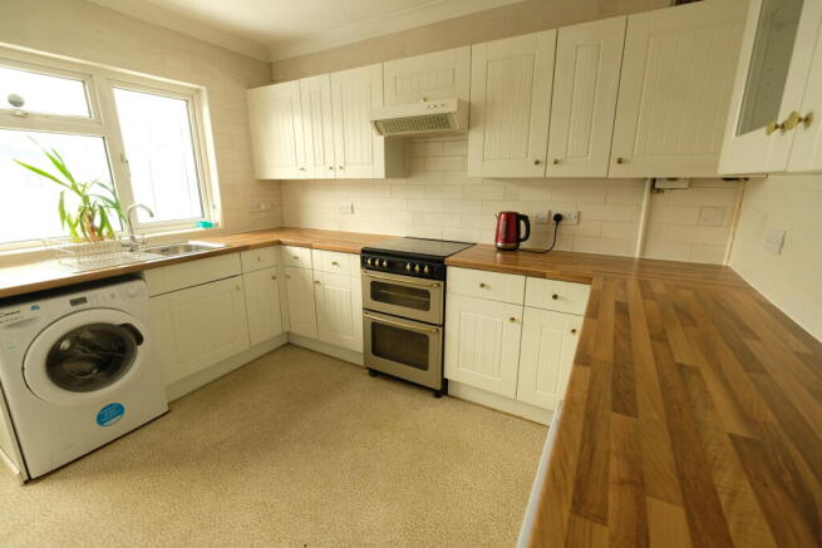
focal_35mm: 15
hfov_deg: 100.4
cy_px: 274
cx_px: 411
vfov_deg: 77.4
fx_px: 343
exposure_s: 1/60
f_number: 4
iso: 400
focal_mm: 10
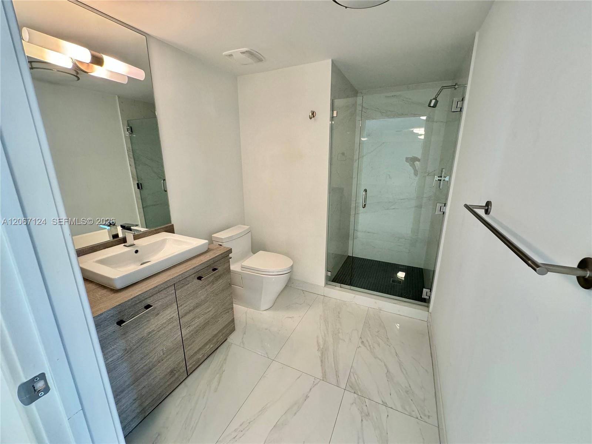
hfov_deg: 102.1
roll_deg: -0.2
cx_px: 296
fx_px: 239
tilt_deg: -15.1
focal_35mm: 14
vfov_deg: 85.7
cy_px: 222
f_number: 2.2
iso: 320
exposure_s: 1/60
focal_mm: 2.22
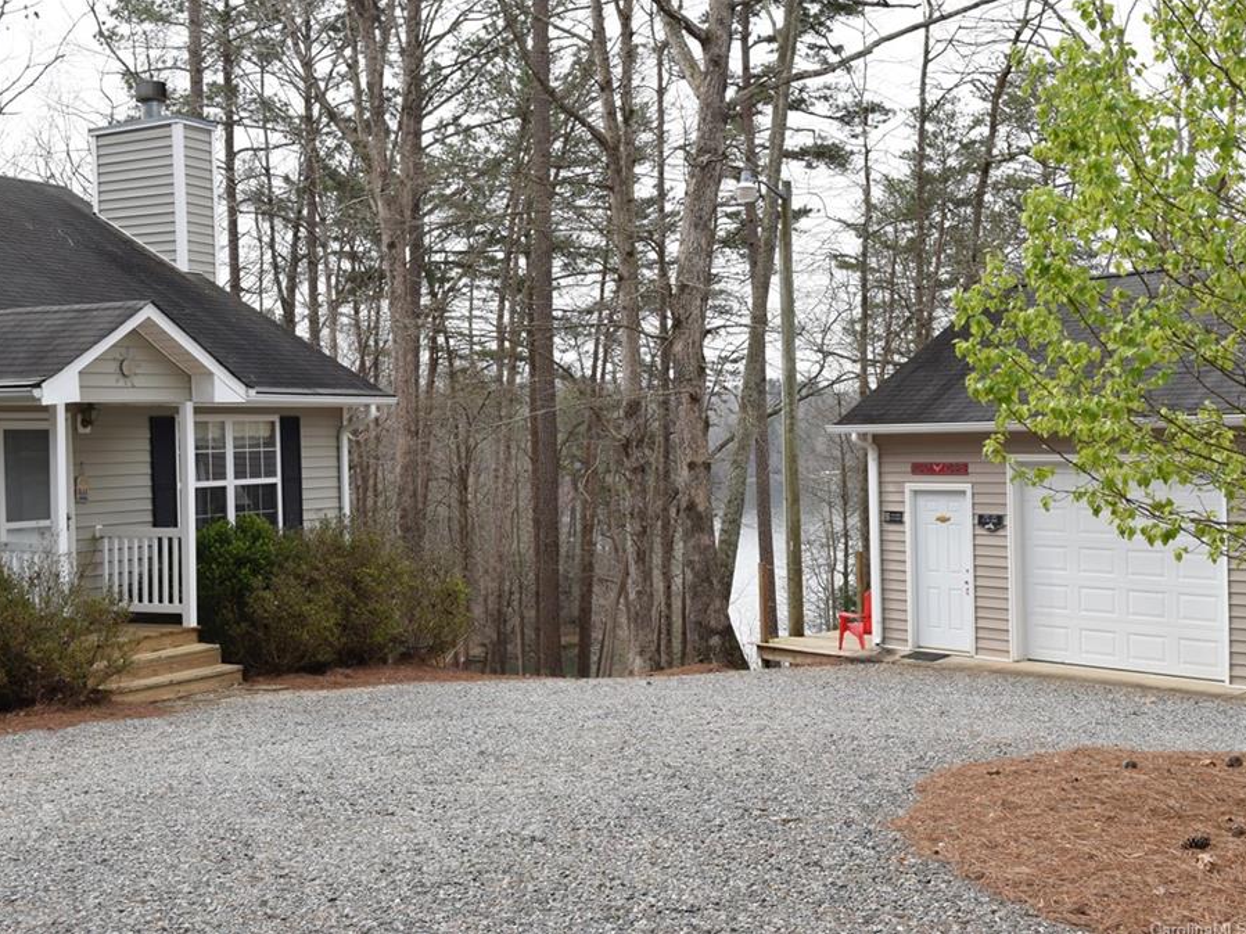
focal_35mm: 46
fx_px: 1656
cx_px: 590
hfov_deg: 41.2
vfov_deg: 31.5
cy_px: 470
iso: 220
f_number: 8
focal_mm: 28
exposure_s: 1/250
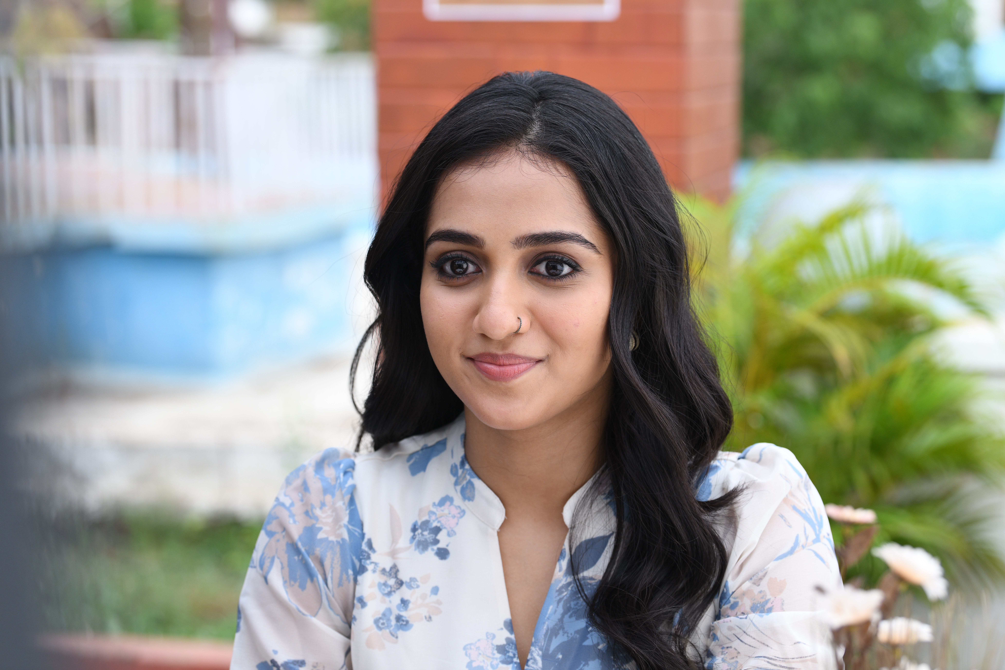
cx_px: 502
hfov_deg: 21.5
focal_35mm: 95
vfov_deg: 14.4
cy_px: 335
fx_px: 2652
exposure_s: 1/320
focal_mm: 95
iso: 400
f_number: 5
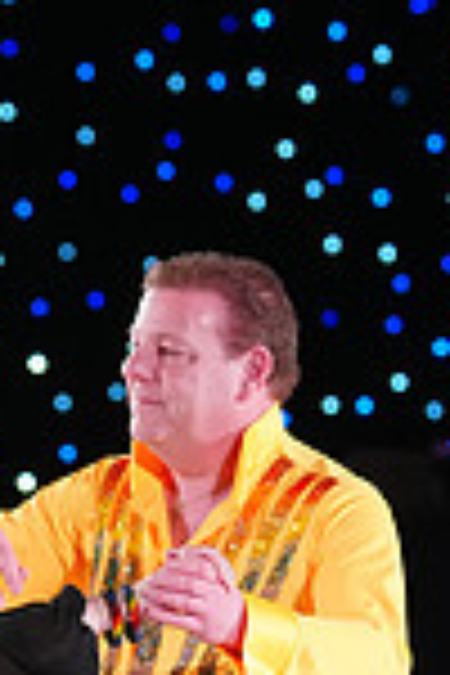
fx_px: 8699
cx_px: -94
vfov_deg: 4.4
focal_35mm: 464
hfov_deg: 3.0
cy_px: 862
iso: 3200
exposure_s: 1/400
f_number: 4
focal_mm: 120
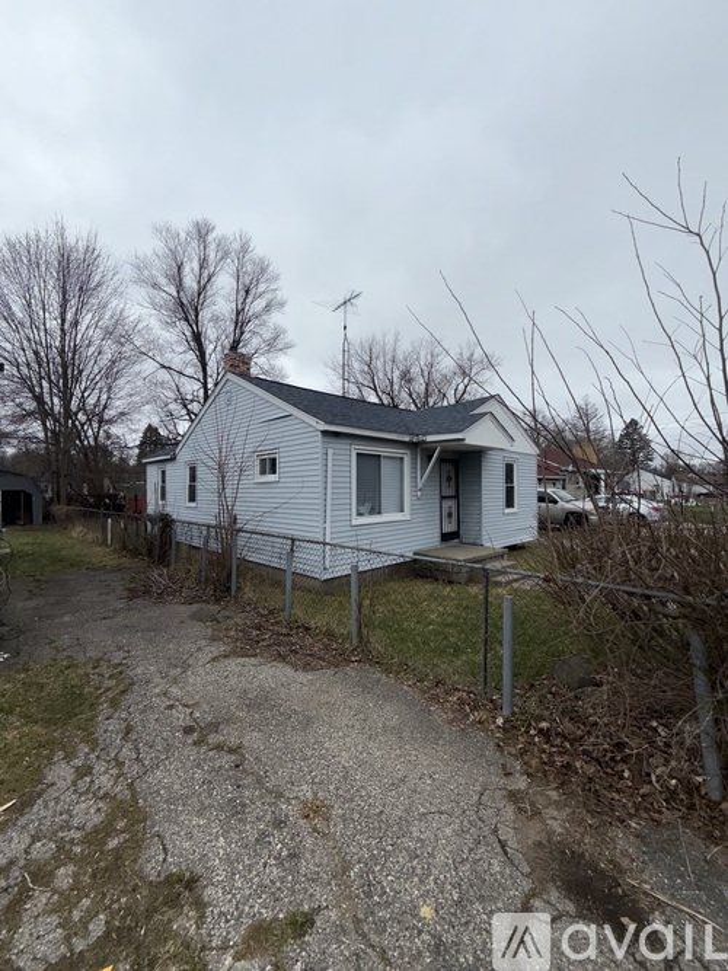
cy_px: 486
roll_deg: +0.4
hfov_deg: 85.7
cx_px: 364
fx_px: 393
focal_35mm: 14
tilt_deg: +0.9
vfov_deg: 102.1
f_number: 2.2
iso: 16
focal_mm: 2.22
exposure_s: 1/1339
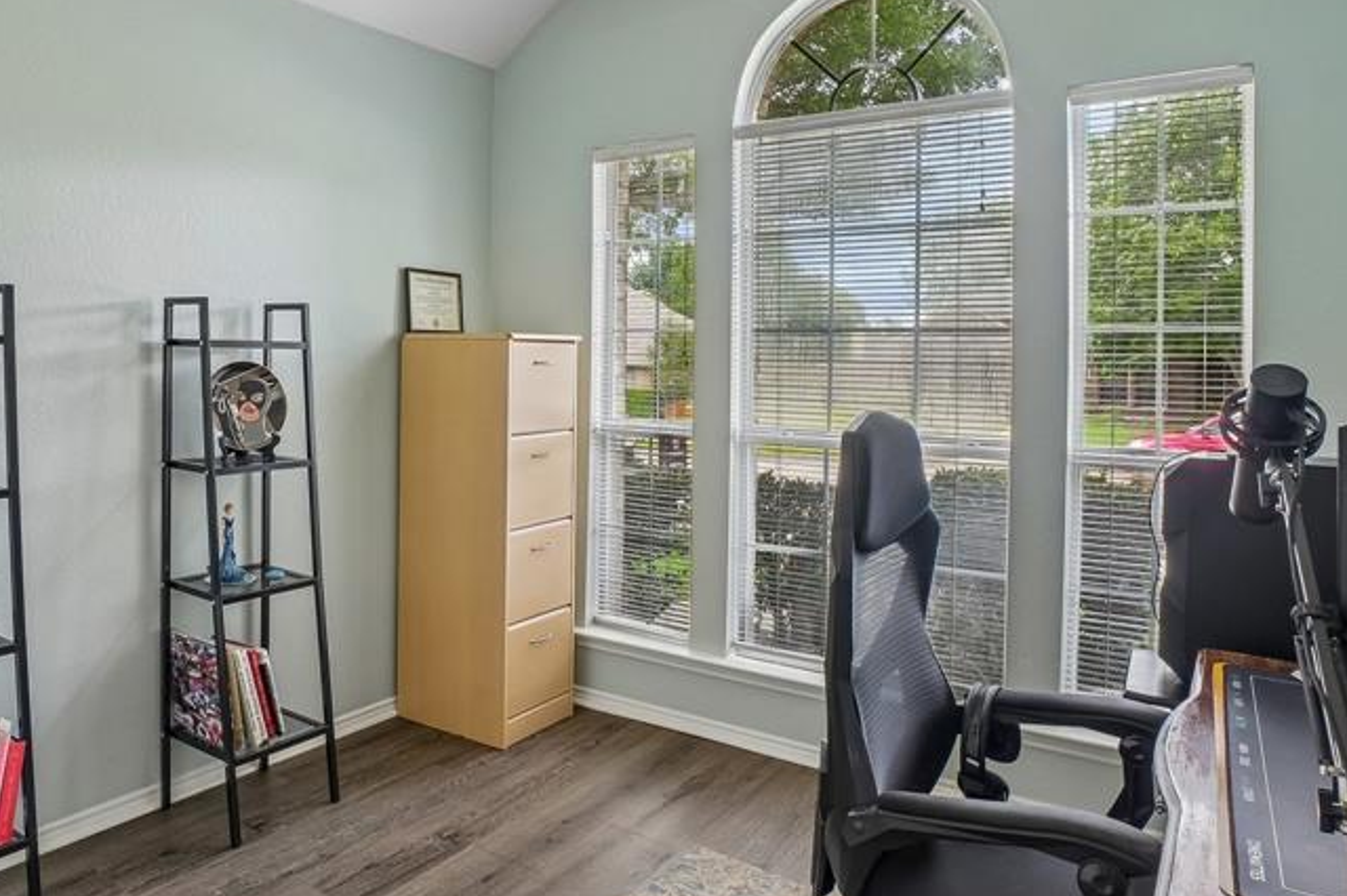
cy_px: 358
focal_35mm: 24
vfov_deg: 52.7
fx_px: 897
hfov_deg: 73.5
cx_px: 596
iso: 400
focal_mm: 10
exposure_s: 1/10
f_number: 8
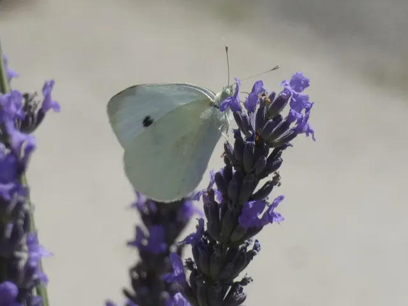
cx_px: 204
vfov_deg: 7.4
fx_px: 2357
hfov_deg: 9.9
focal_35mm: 200
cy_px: 153
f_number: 5.5
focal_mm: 35.8
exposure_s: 1/500
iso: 80
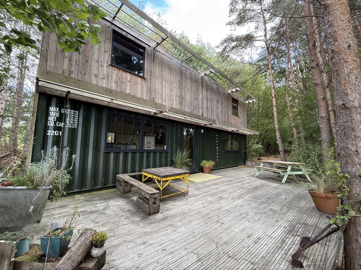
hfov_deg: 102.1
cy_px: 135
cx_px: 180
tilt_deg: +6.4
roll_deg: -0.8
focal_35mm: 14
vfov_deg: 85.7
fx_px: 146
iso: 80
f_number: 2.2
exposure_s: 1/99
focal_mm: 2.22
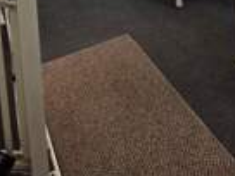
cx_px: 162
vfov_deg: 23.5
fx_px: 312
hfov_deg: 40.6
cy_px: -104
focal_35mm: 46
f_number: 1.9
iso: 32
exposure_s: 1/291
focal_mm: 2.2
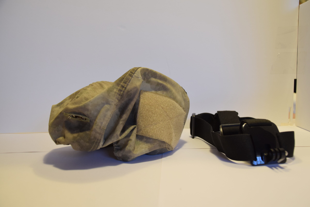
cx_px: 155
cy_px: 104
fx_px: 323
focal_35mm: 38
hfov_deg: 51.3
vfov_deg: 35.5
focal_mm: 25
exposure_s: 1/50
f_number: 4
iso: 800
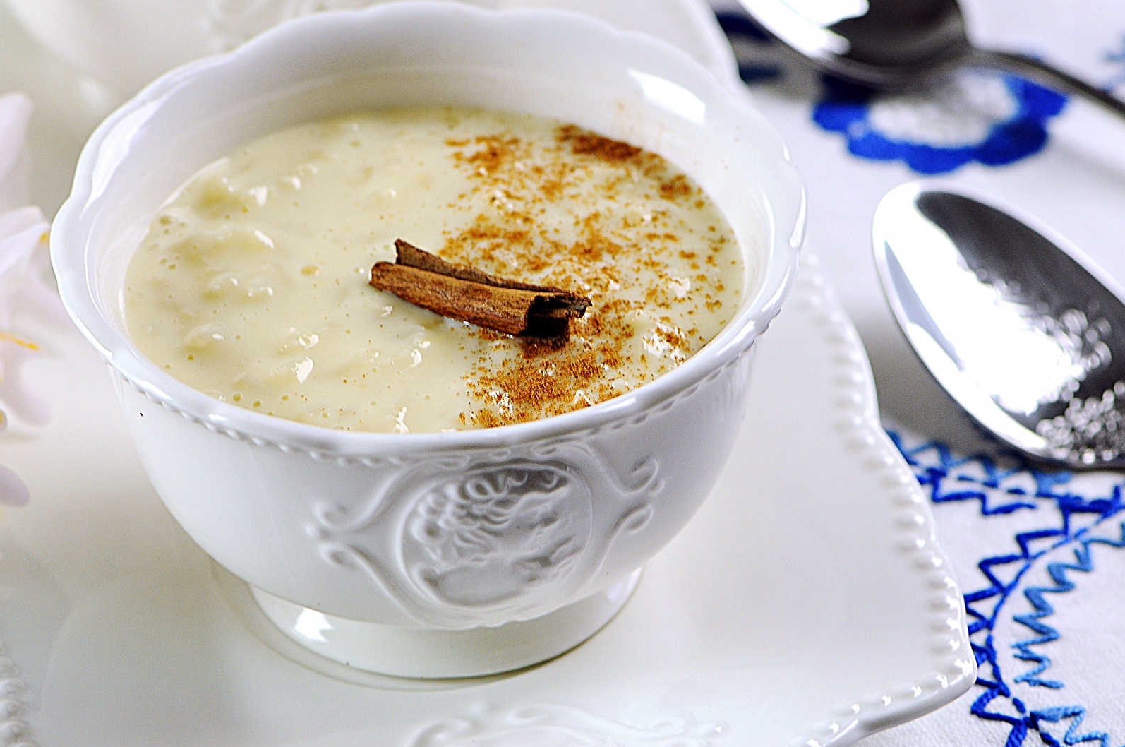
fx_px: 6167
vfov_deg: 6.9
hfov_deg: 10.4
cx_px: 481
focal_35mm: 198
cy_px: 317
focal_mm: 105
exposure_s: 1/10
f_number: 8
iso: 200
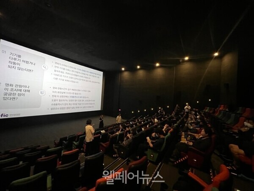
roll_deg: -3.3
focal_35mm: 13
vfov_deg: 89.9
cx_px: 127
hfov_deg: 106.2
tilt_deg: +1.6
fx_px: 95
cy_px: 96
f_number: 1.8
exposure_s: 1/41
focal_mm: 1.57
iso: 1250
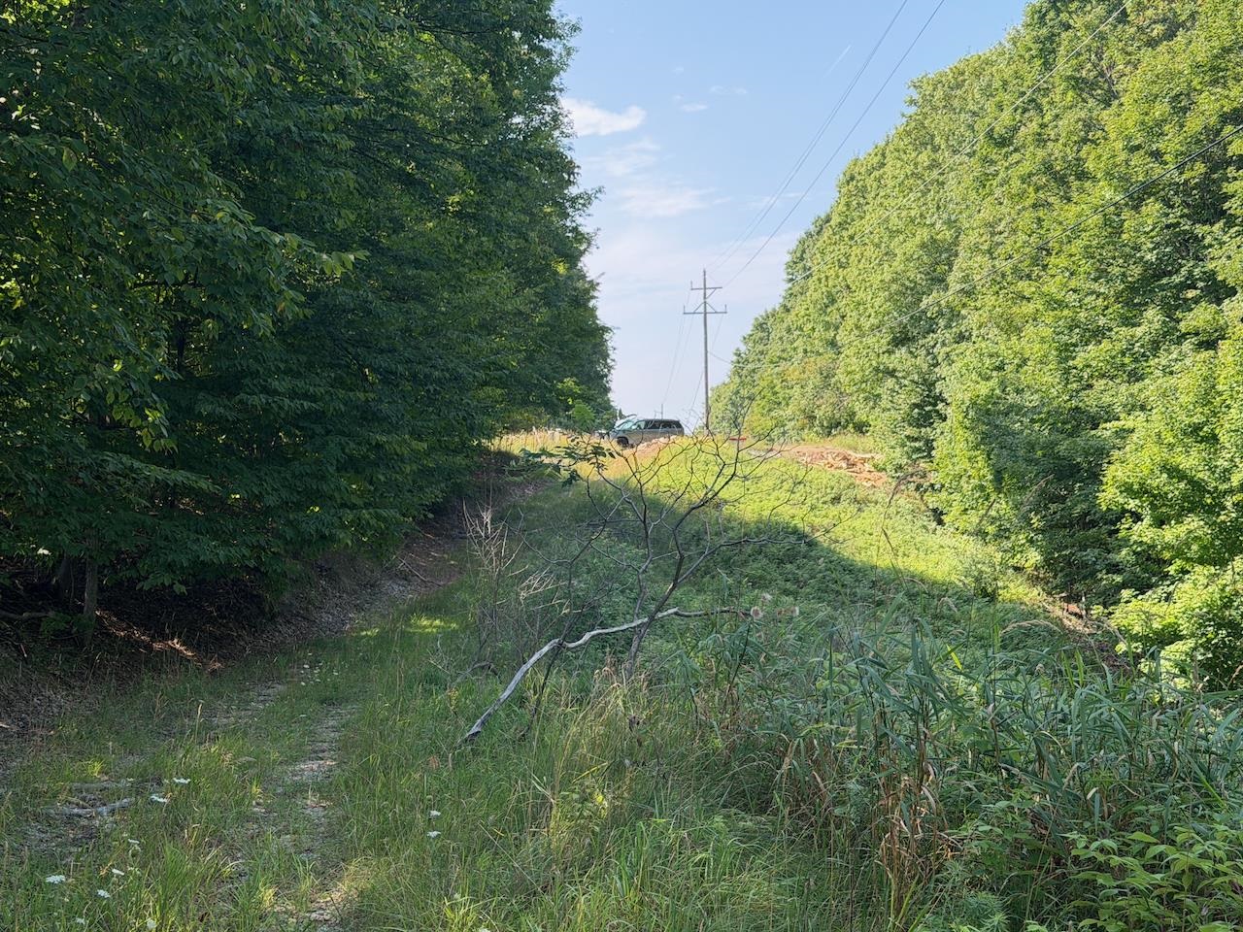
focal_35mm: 48
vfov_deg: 30.3
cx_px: 622
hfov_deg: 39.7
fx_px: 1724
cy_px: 466
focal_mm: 6.76
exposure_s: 1/895
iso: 64
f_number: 1.78
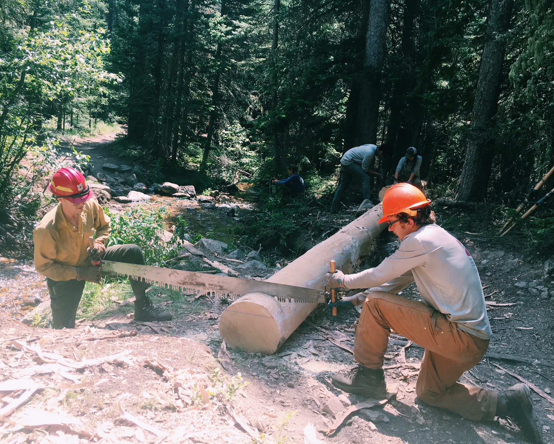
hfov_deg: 57.2
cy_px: 217
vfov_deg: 47.1
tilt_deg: -11.7
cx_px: 278
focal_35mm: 31
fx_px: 508
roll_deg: -6.6
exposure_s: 1/409
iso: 25
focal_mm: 4.15
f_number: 2.2
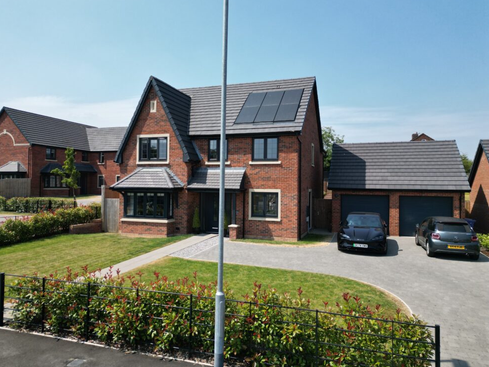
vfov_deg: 54.9
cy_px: 177
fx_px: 353
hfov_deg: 69.4
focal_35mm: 25
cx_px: 236
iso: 120
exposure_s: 1/2500
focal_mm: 6.72
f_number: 1.7
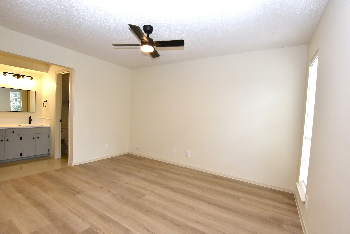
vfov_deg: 73.7
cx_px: 165
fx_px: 156
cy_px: 122
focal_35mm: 16
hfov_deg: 96.6
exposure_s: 1/200
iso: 640
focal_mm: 10
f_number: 5.6
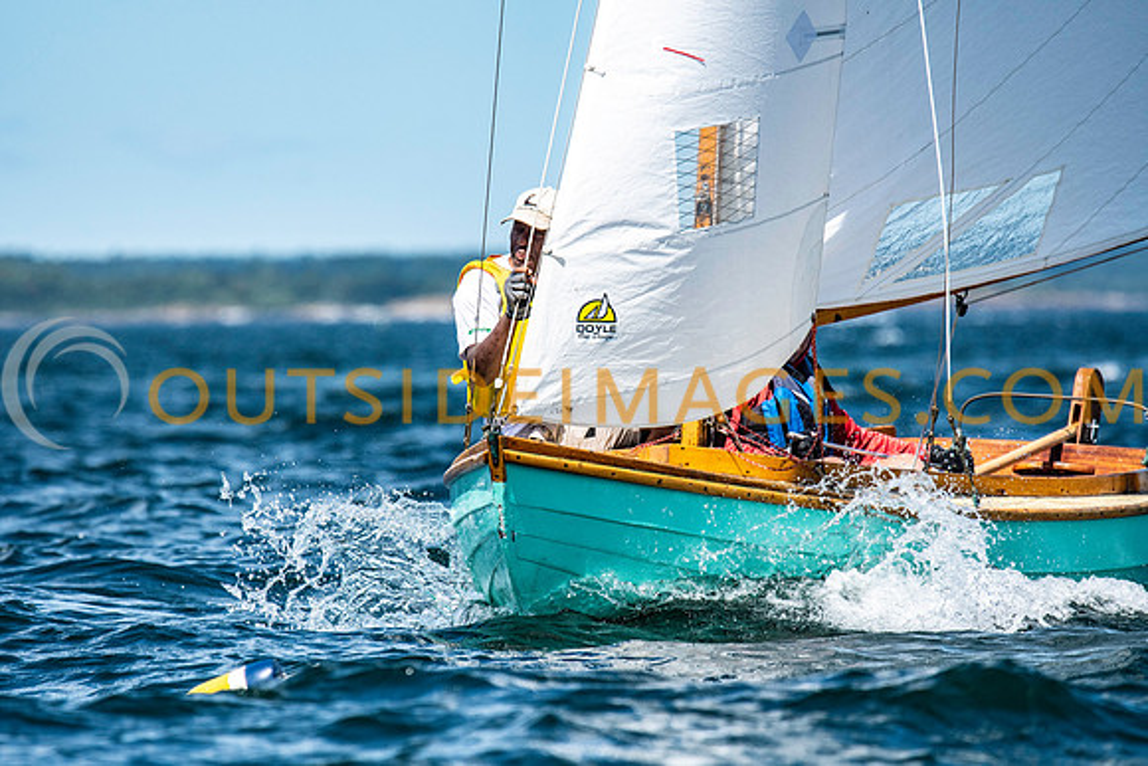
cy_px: 383
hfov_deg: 4.6
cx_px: 574
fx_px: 14353
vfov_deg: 3.1
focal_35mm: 450
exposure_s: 1/5000
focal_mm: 300
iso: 500
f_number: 5
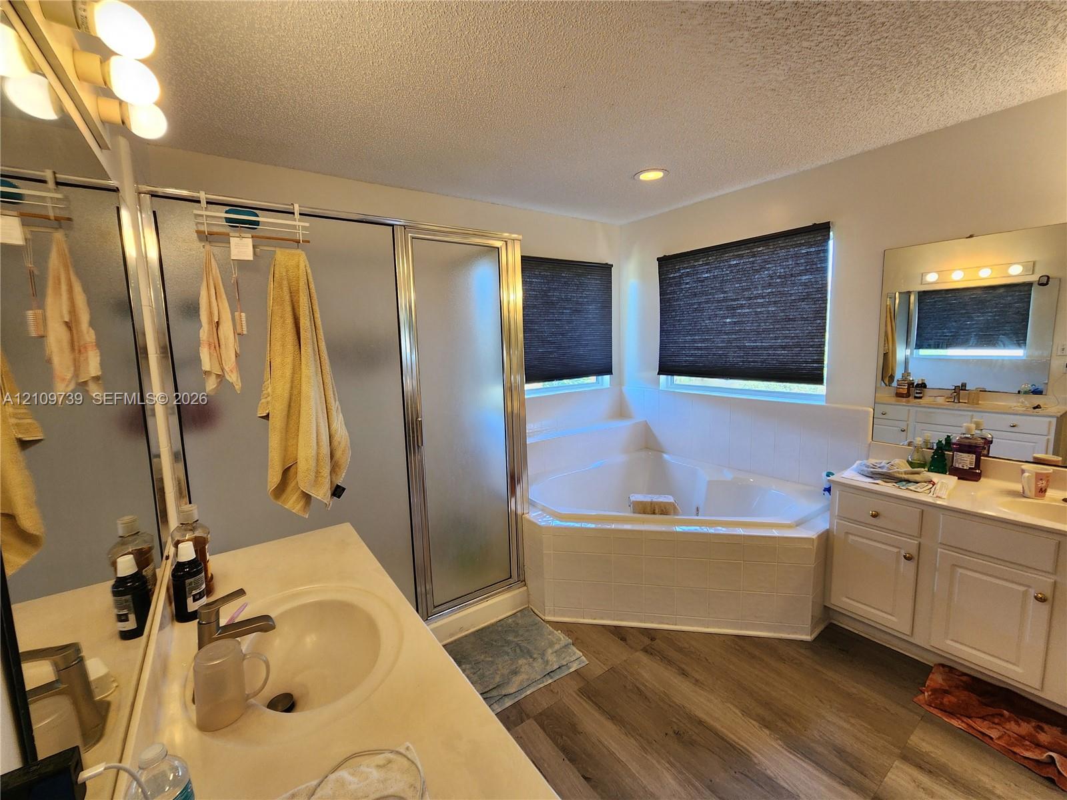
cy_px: 400
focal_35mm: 13
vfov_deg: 89.9
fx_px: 401
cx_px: 534
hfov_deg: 106.2
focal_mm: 2.2
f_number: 2.2
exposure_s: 1/60
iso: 160
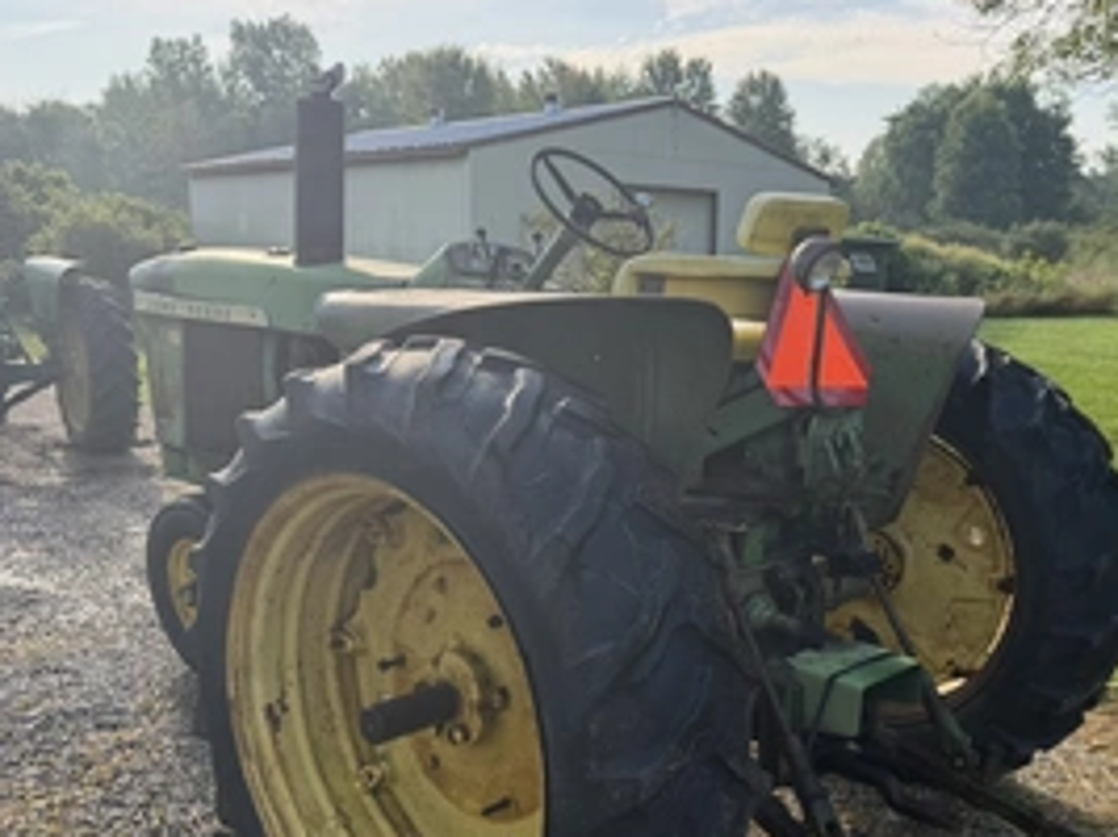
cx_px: 649
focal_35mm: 36
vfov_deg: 39.5
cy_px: 490
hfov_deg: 51.2
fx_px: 1162
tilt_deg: -8.6
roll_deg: -3.2
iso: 80
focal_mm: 6.76
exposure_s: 1/1192
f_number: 1.78
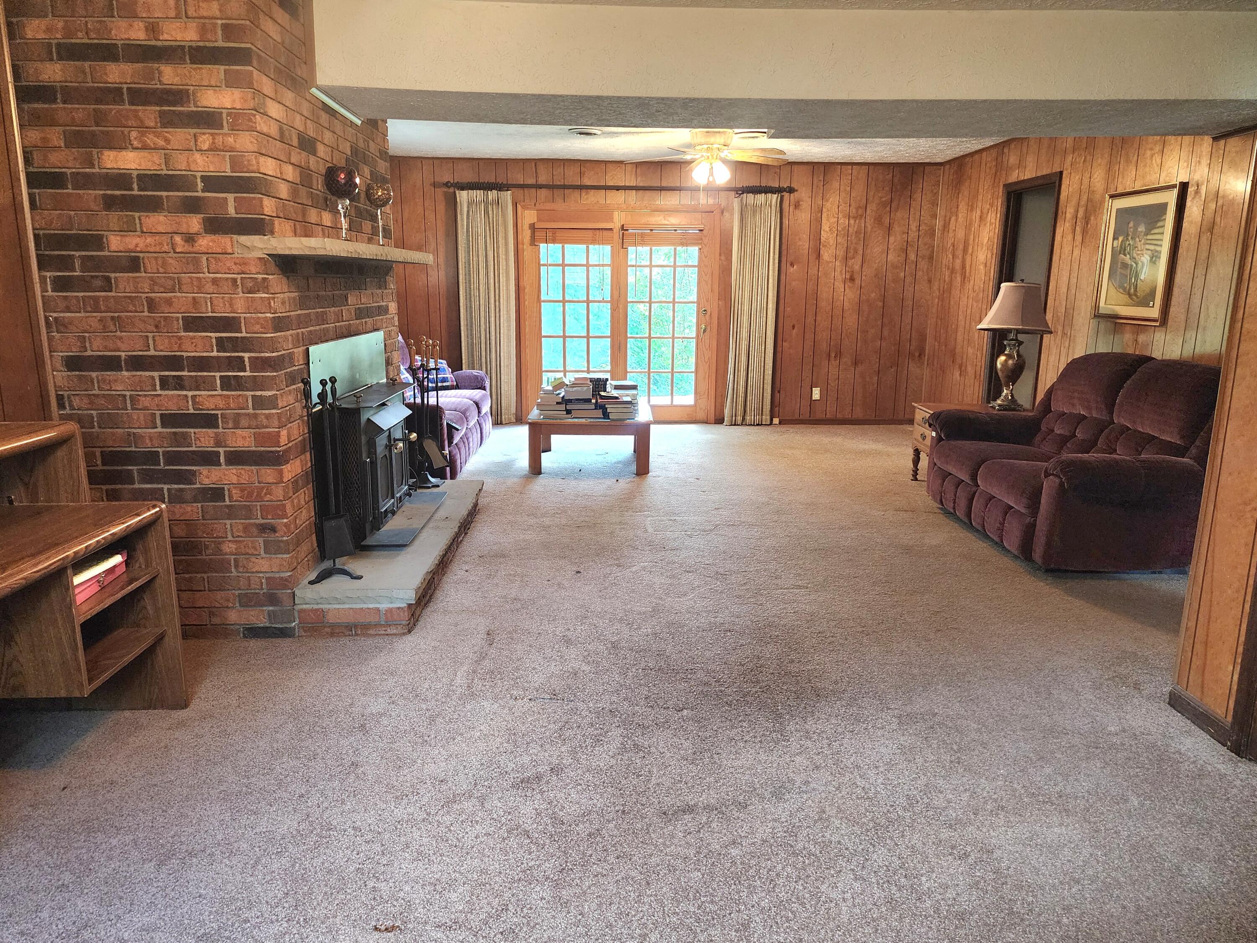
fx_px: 835
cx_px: 628
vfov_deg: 58.9
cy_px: 472
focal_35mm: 23
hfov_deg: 73.9
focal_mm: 6.4
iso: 500
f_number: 1.8
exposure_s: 1/120
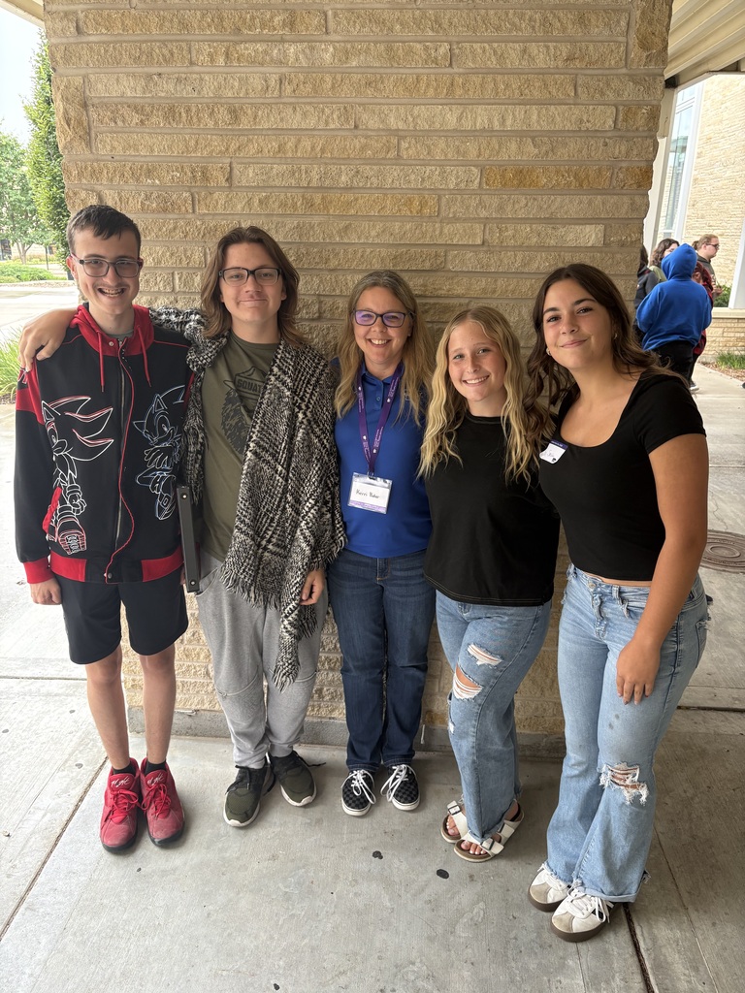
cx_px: 372
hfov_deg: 53.1
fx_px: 746
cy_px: 496
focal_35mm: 26
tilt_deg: -18.7
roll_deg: -0.8
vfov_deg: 67.3
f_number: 1.6
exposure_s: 1/67
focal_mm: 5.96
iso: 125
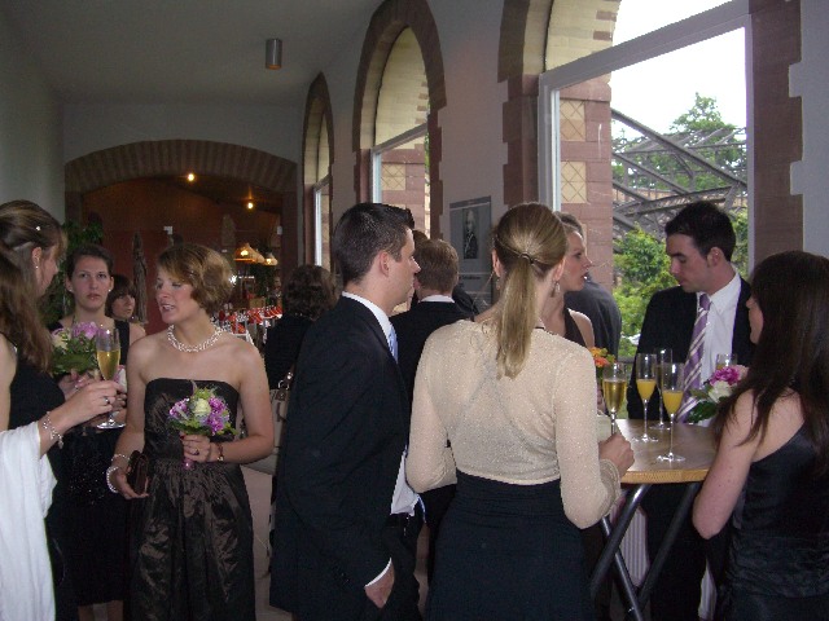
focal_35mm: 38
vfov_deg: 37.7
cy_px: 310
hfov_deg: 49.0
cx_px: 414
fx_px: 910
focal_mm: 7.9
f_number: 2.8
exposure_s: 1/60
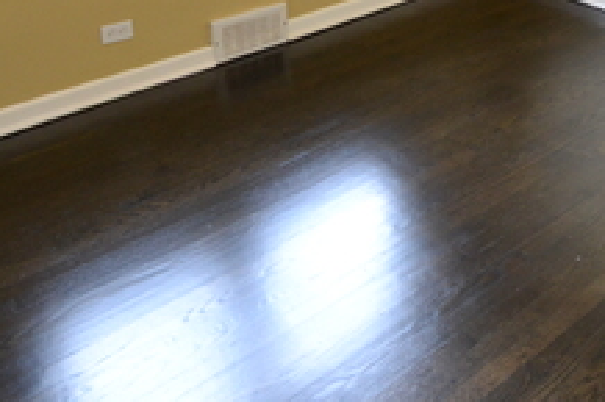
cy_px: -46
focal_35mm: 44
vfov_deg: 27.7
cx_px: 455
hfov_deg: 43.1
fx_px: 739
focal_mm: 10
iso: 1000
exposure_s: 1/60
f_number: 3.5
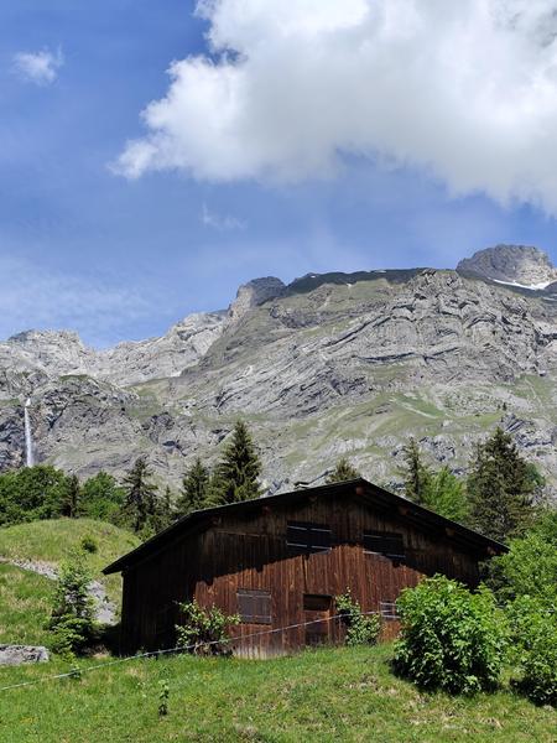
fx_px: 987
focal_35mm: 46
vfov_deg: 41.2
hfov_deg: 31.5
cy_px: 372
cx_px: 278
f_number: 1.65
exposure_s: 1/1400
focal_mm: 6.19
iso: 50
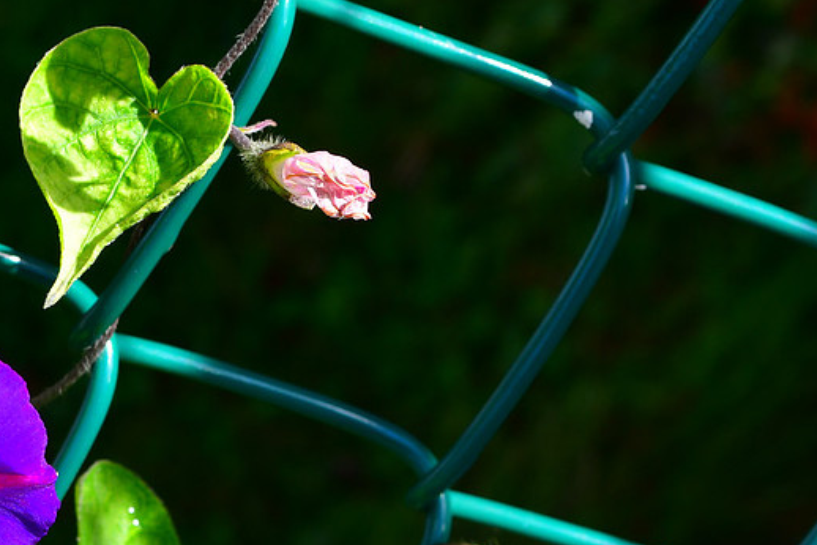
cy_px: 473
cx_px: 191
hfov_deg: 11.8
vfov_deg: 7.9
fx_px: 3951
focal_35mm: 174
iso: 200
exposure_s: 1/160
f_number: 10
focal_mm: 55
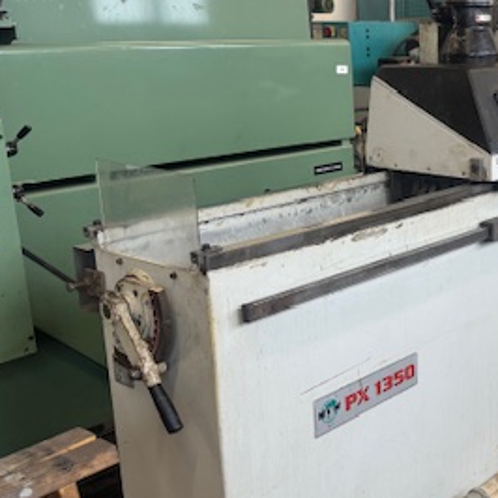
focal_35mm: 51
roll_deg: +0.8
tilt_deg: -13.1
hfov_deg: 31.2
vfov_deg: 33.4
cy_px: 227
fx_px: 830
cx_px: 485
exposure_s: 1/100
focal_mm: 6.76
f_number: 1.78
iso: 200
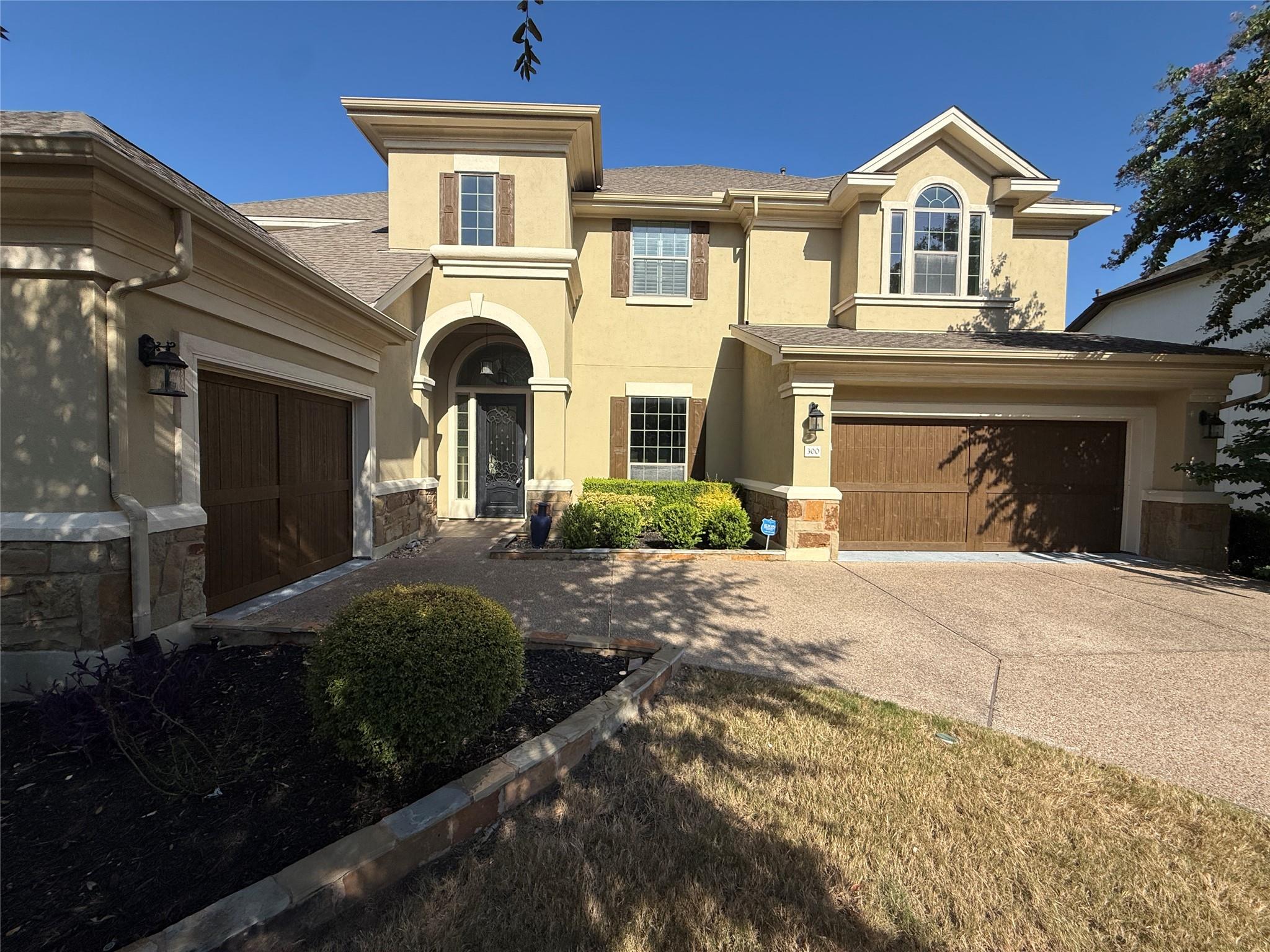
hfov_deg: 102.1
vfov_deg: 85.7
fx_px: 514
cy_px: 476
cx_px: 635
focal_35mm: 14
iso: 50
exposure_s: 1/2841
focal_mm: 2.22
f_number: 2.2
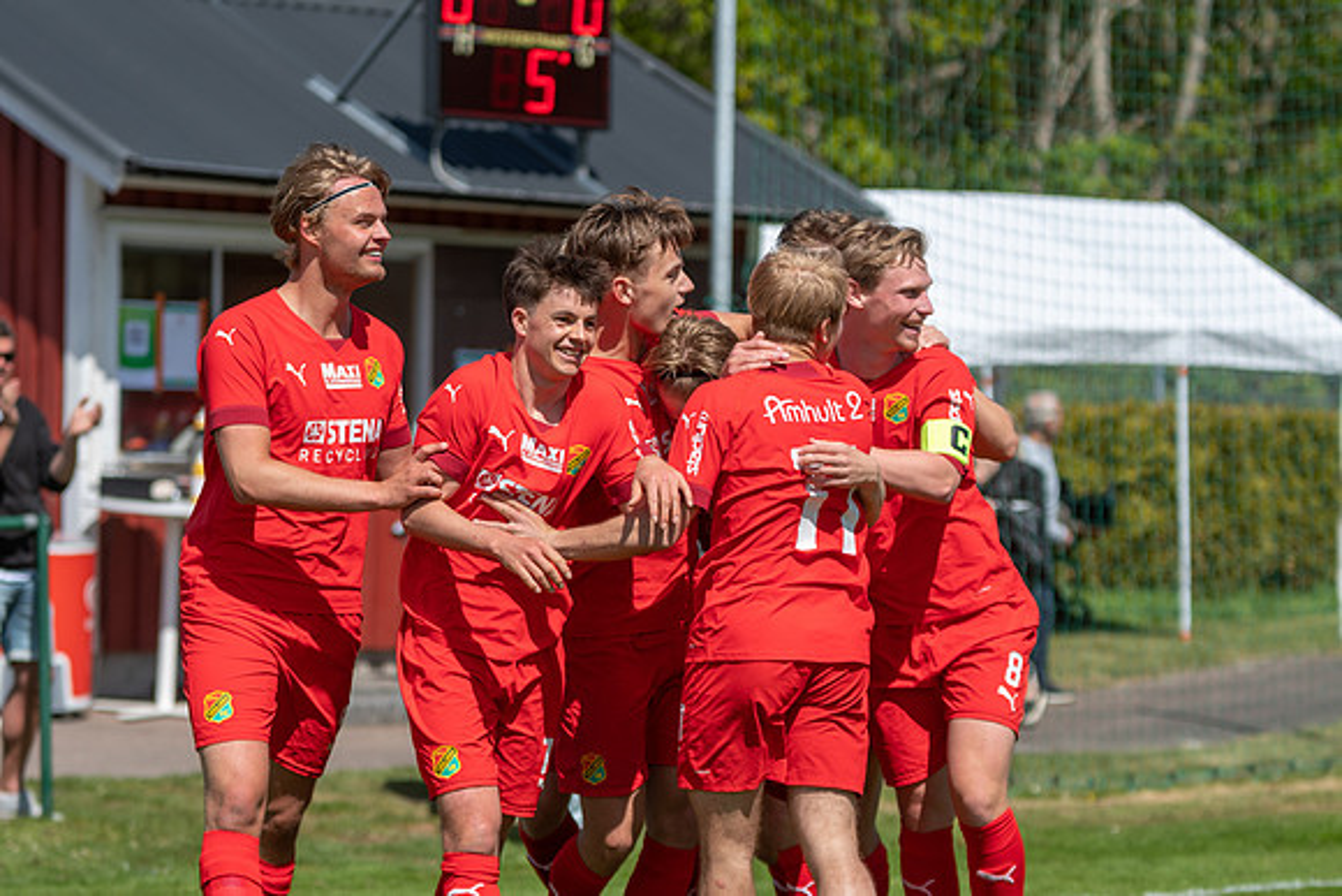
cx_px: 671
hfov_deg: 13.7
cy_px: 448
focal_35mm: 150
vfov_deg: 9.2
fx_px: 5593
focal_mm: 100
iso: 100
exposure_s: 1/1600
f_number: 3.2
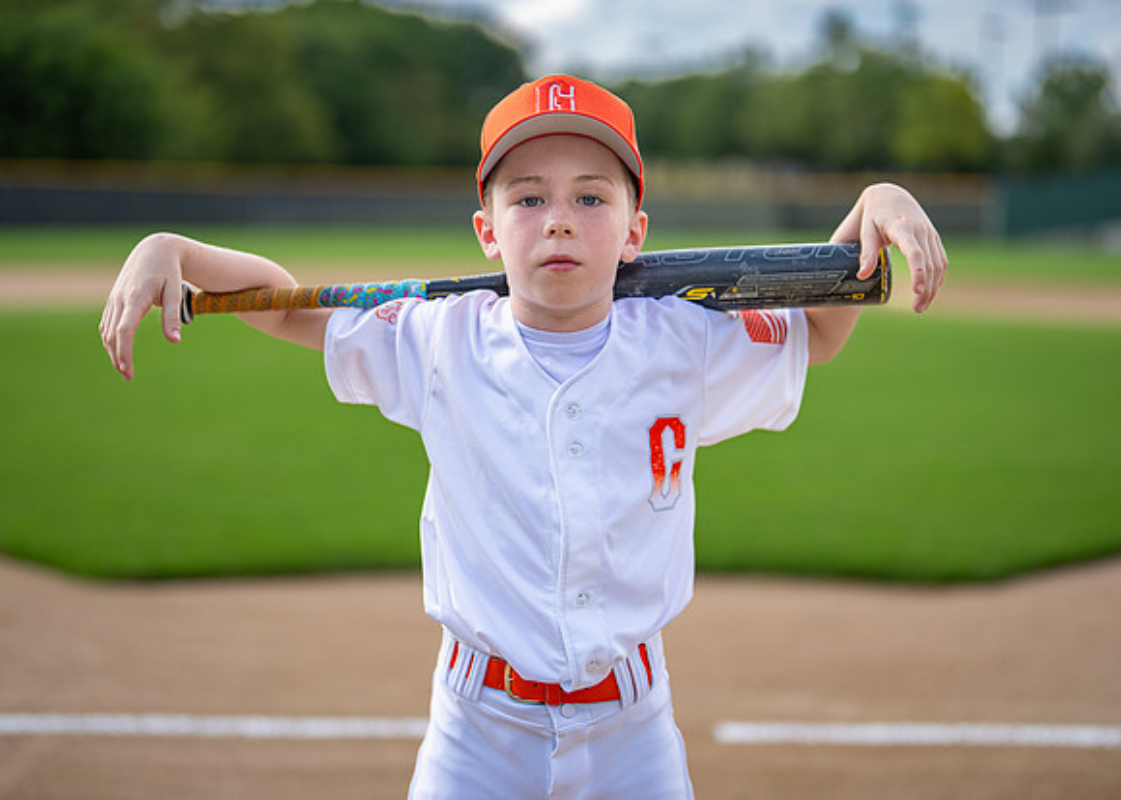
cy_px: 382
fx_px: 1867
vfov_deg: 24.2
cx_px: 563
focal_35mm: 59
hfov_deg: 33.4
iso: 100
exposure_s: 1/3200
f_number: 1.2
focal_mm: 50
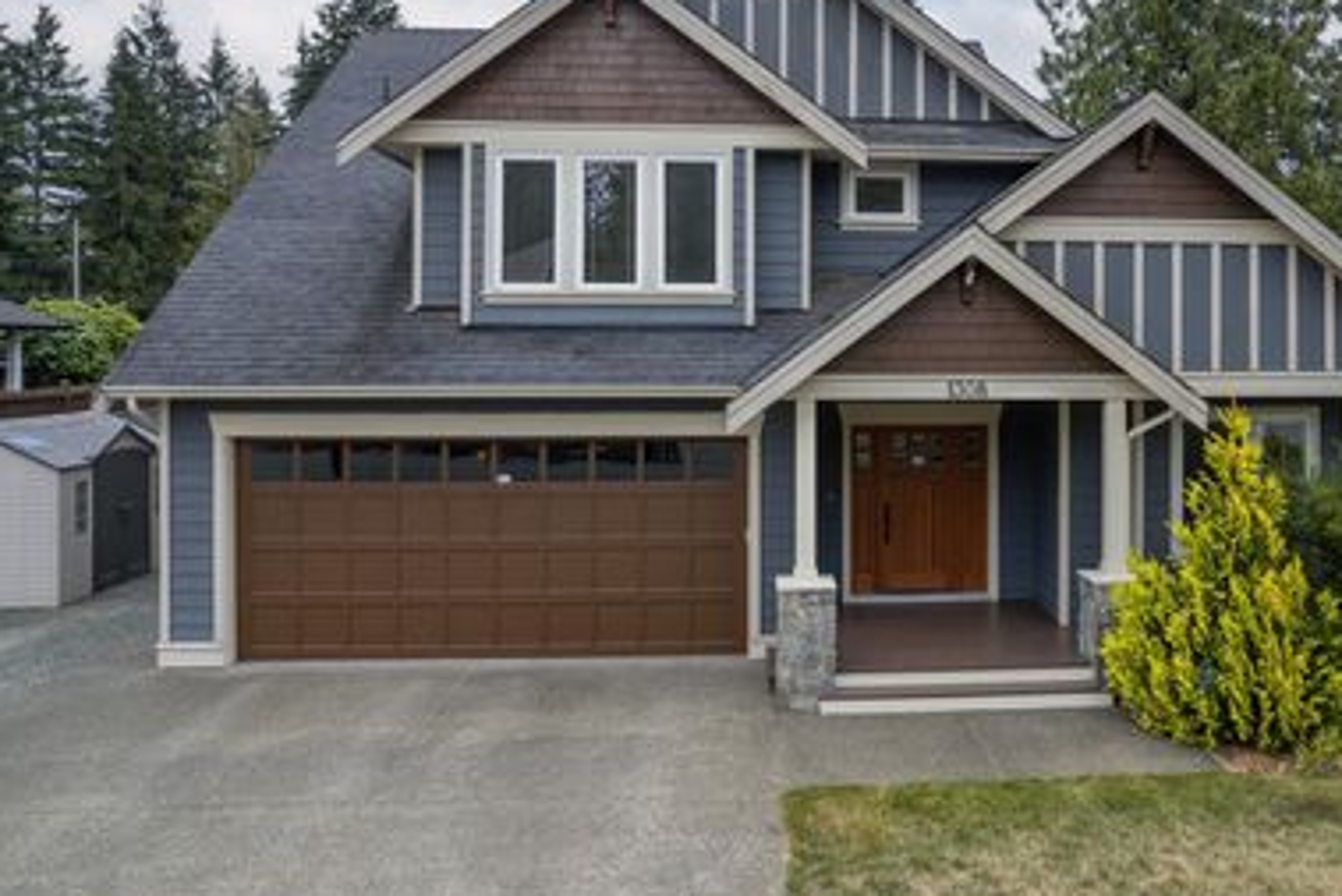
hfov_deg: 62.6
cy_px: 342
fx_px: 1081
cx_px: 853
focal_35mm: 29
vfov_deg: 44.7
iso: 100
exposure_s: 1/640
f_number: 2.8
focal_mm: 8.38
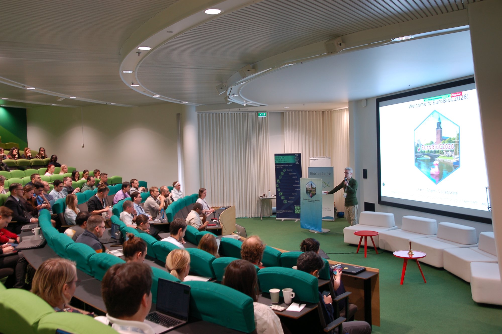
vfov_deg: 39.9
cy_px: 167
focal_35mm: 33
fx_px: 460
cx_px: 251
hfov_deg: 57.3
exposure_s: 1/6
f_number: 5.6
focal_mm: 22
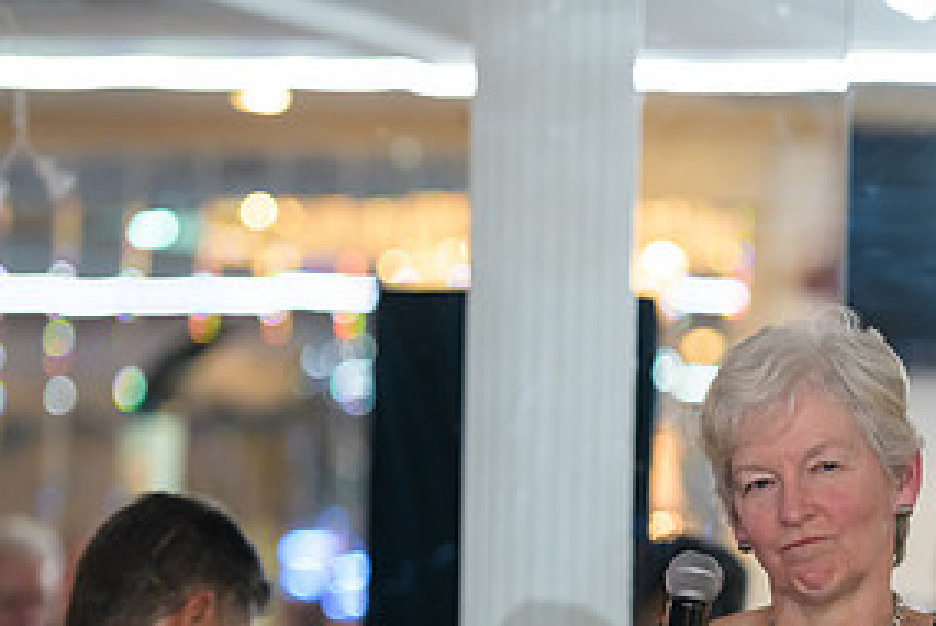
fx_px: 6481
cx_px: 761
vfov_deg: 5.5
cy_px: 634
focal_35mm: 249
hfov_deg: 8.2
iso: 1000
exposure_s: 1/125
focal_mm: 122
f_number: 3.2
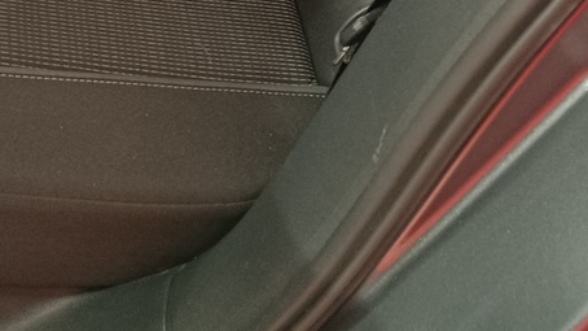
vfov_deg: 12.5
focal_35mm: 83
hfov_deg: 25.6
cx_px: 263
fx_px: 1294
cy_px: -363
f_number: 1.88
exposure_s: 1/33.3
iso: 684
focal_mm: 5.59
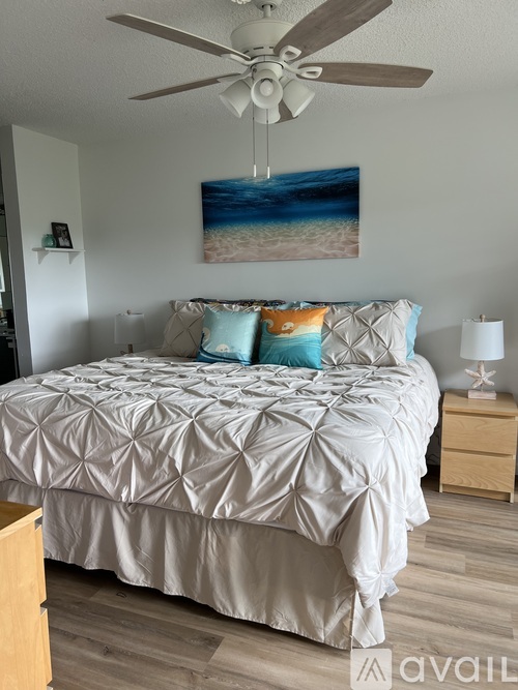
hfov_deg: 53.0
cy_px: 345
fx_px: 519
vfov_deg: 67.3
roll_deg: +1.8
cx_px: 259
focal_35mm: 26
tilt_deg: -6.3
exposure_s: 1/121
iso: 50
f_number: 1.5
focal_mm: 5.7
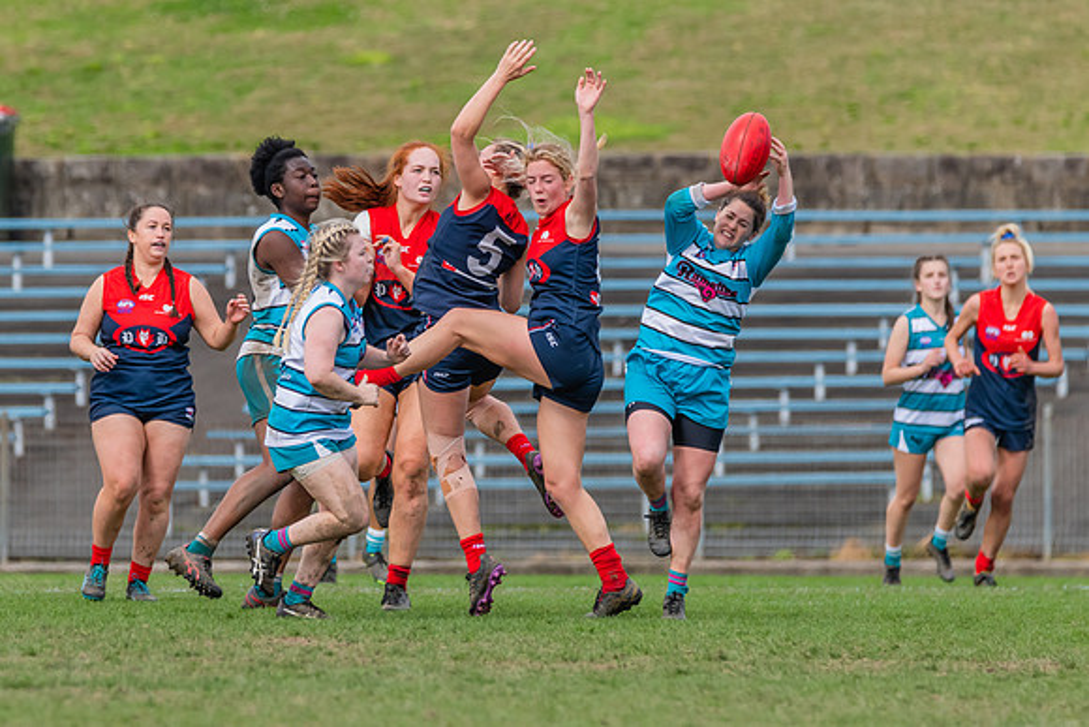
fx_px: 18126
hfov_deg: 3.4
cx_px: 454
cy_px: 401
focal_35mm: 599
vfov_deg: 2.3
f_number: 6
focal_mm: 400
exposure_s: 1/1600
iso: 800
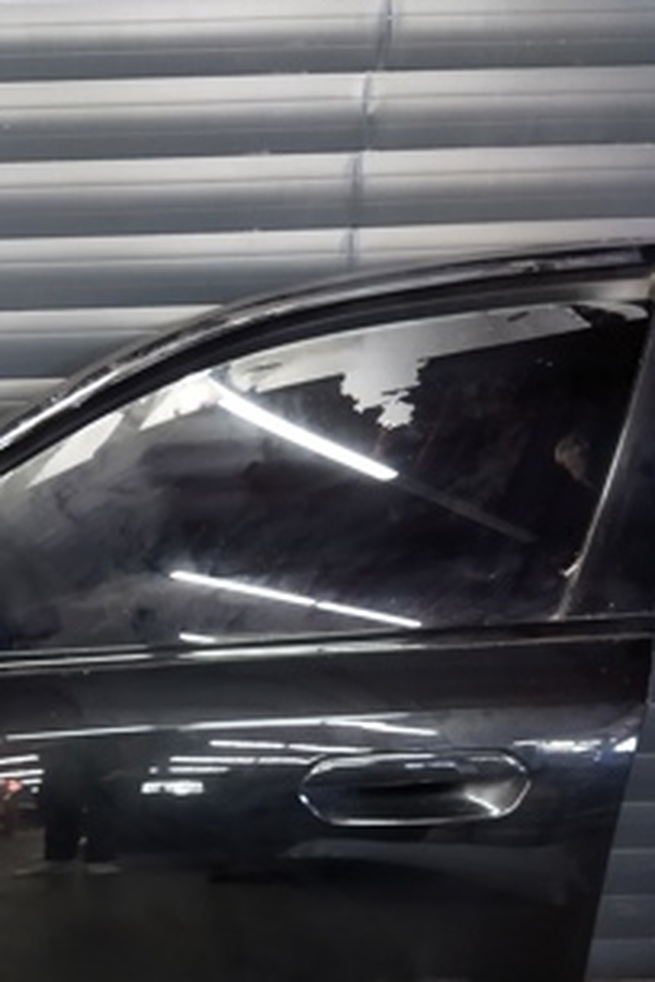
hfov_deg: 30.0
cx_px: 167
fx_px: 1201
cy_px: 674
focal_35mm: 44
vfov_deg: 43.7
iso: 353
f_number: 1.79
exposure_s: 1/25
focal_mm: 4.71
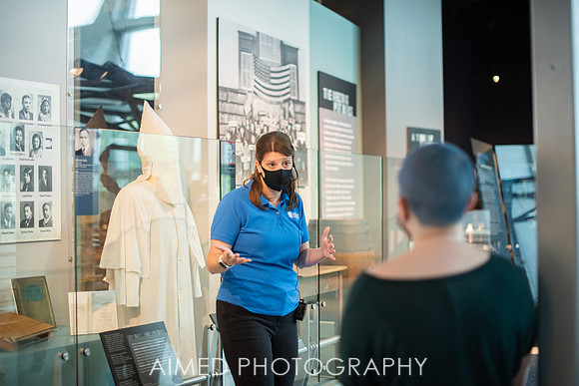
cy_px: 193
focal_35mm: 51
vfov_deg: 26.6
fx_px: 816
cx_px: 292
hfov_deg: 39.1
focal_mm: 50
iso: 640
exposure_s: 1/200
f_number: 1.8
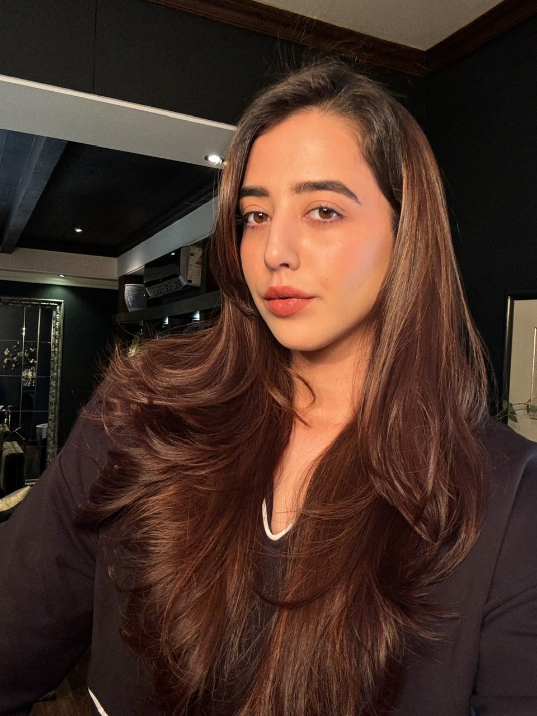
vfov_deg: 60.0
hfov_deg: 46.8
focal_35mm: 30
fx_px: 621
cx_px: 268
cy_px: 358
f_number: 1.9
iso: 100
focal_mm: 2.69
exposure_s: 1/50
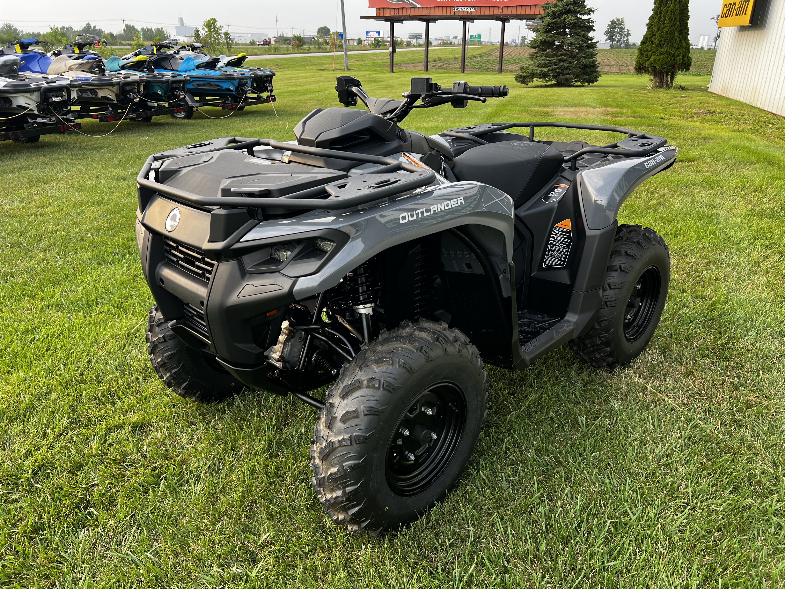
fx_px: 590
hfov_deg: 67.3
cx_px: 392
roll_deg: +0.1
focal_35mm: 26
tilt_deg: -23.1
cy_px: 294
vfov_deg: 53.1
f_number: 1.5
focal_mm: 5.7
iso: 32
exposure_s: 1/149
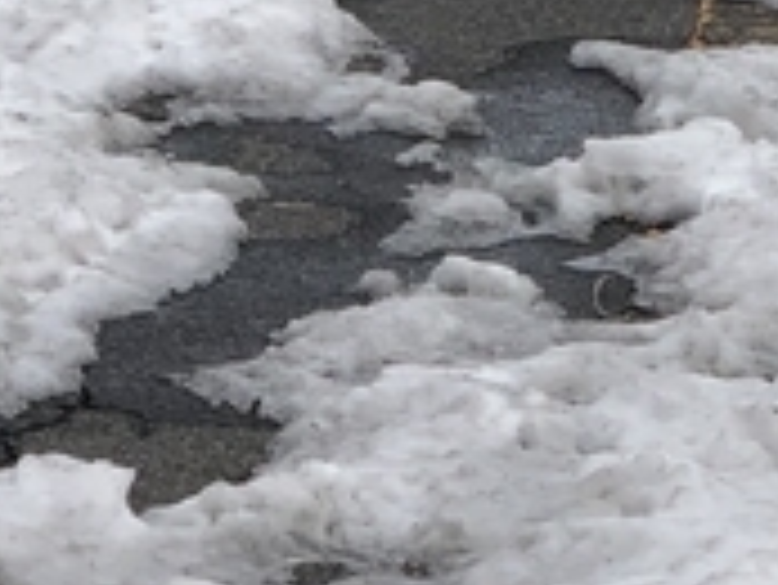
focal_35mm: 308
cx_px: 589
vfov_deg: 4.7
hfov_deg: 6.4
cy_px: -716
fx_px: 6927
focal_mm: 6
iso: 16
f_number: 2.4
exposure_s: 1/979
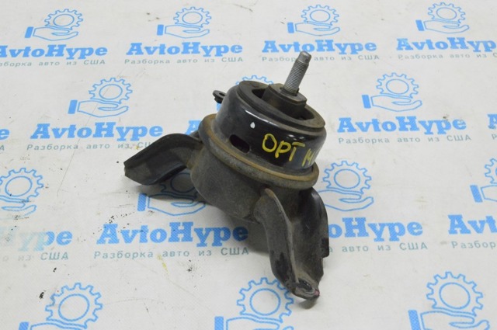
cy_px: 165
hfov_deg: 42.4
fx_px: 641
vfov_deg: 28.9
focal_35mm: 46
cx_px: 248
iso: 6400
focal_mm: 31
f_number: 20
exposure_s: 1/20
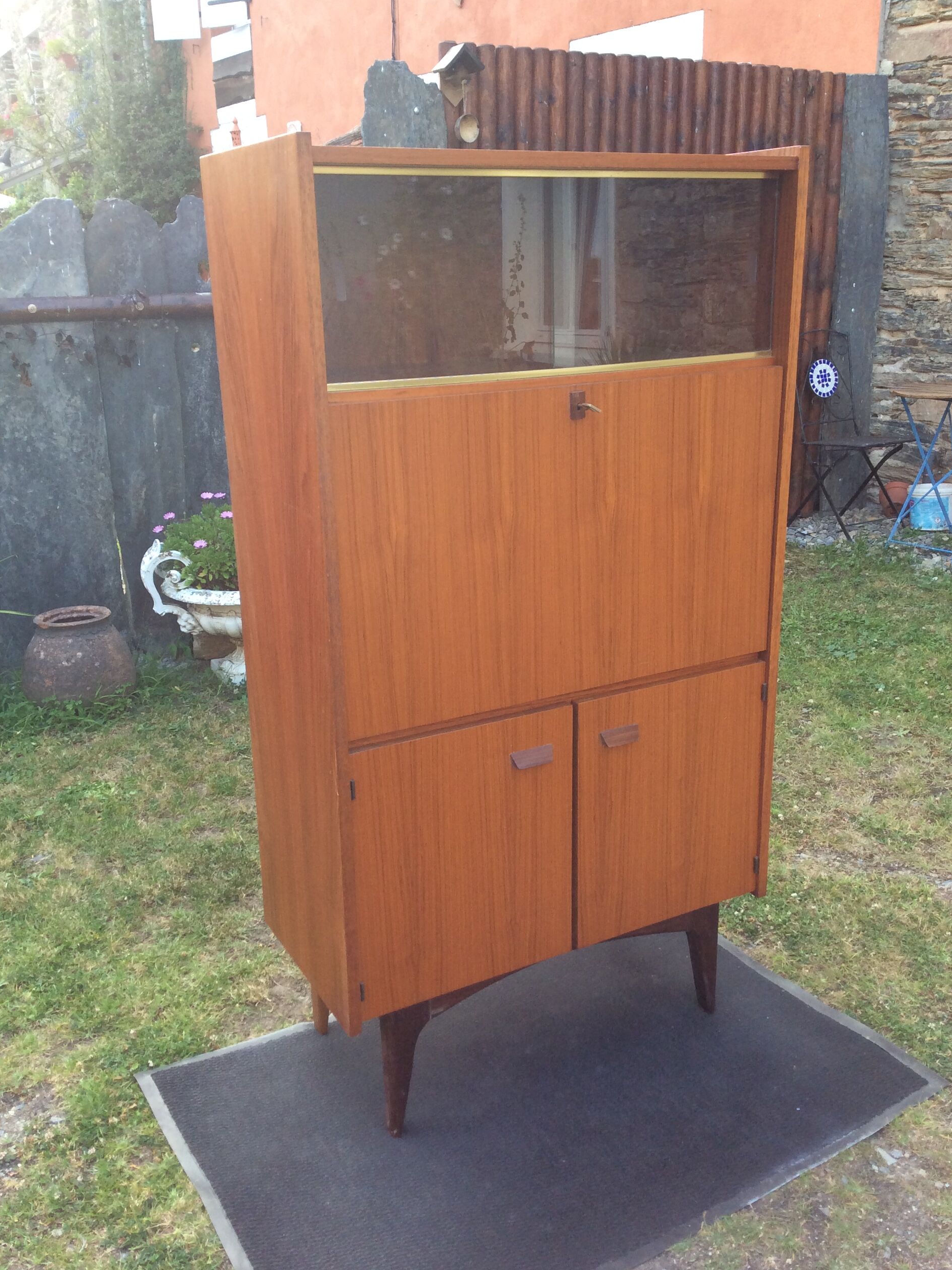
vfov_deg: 55.4
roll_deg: +0.2
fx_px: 1210
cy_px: 630
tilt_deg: -18.5
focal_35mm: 33
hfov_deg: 42.9
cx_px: 489
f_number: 2.4
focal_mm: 3.3
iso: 50
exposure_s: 1/100
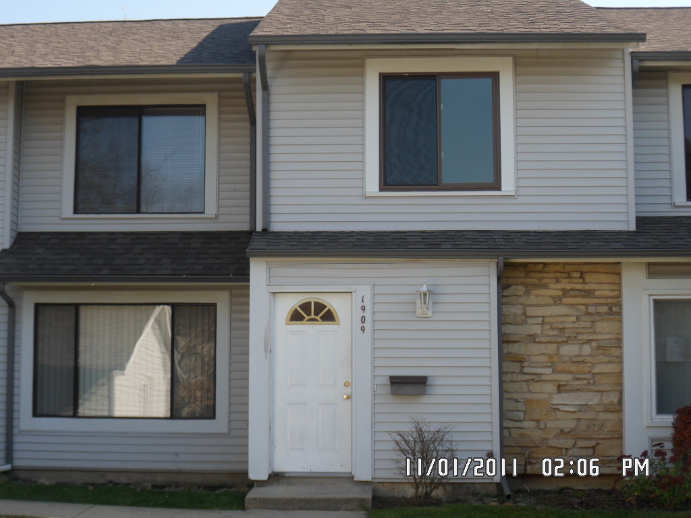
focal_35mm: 68
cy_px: 259
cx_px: 346
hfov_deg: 28.6
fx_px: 1357
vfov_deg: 21.6
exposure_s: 1/250
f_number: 4.7
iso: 80
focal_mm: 10.6
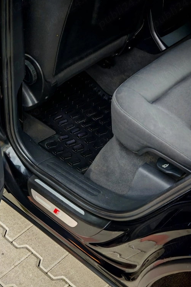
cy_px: 139
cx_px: 96
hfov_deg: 22.6
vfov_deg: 33.4
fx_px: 478
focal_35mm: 60
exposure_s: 1/50
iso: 320
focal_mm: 6.67
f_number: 2.8
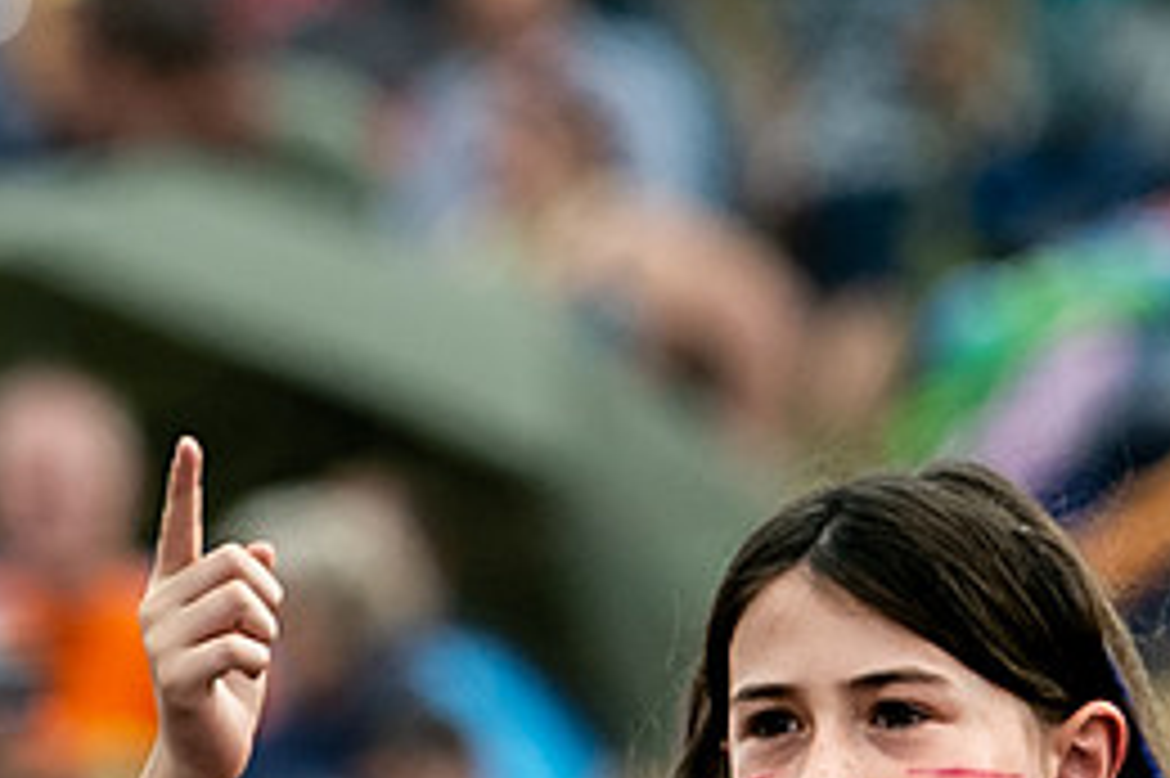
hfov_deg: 1.1
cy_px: 343
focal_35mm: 1943
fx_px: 63105
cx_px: 952
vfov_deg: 0.7
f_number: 4
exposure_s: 1/500
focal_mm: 200
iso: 160
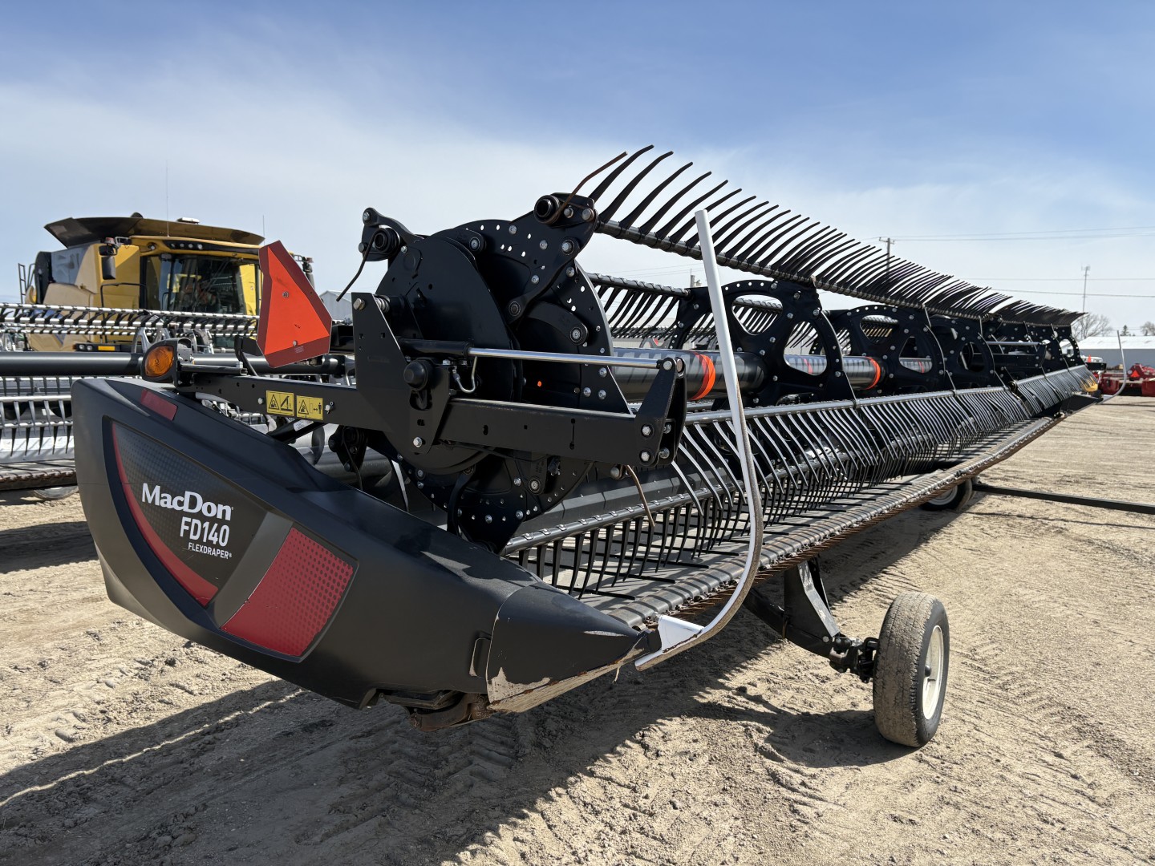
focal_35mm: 26
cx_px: 578
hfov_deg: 67.3
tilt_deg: -4.0
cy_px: 433
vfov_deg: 53.1
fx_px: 868
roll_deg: +0.3
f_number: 1.6
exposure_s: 1/2747
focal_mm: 5.96
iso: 50
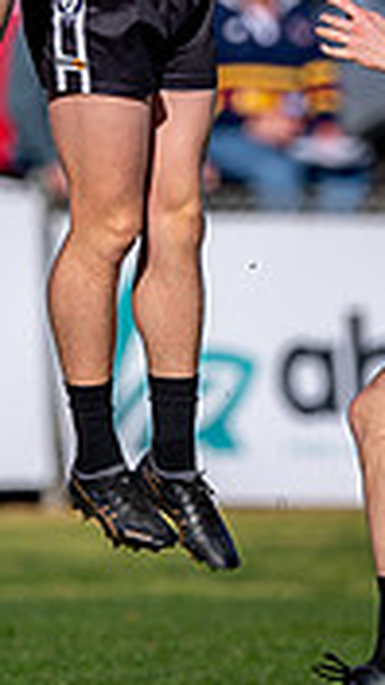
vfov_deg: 0.8
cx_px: 83
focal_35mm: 2562
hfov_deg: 0.5
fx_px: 46497
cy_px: -216
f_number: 4
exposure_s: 1/1600
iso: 100
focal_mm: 500
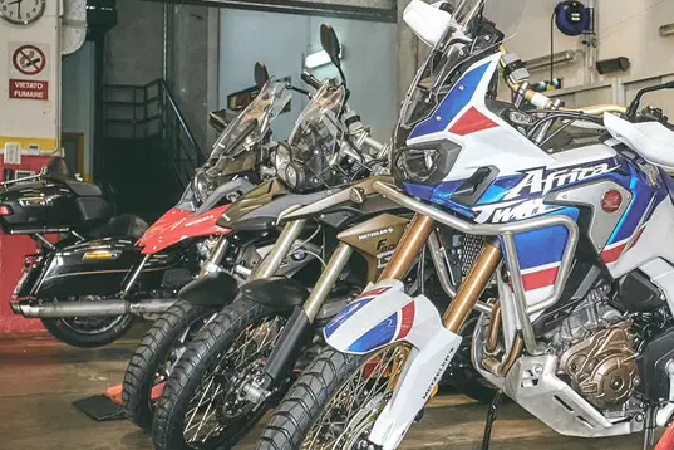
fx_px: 1254
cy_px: 197
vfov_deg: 20.3
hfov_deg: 28.5
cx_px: 648
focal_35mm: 67
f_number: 5.6
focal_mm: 20
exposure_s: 1/100
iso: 1600
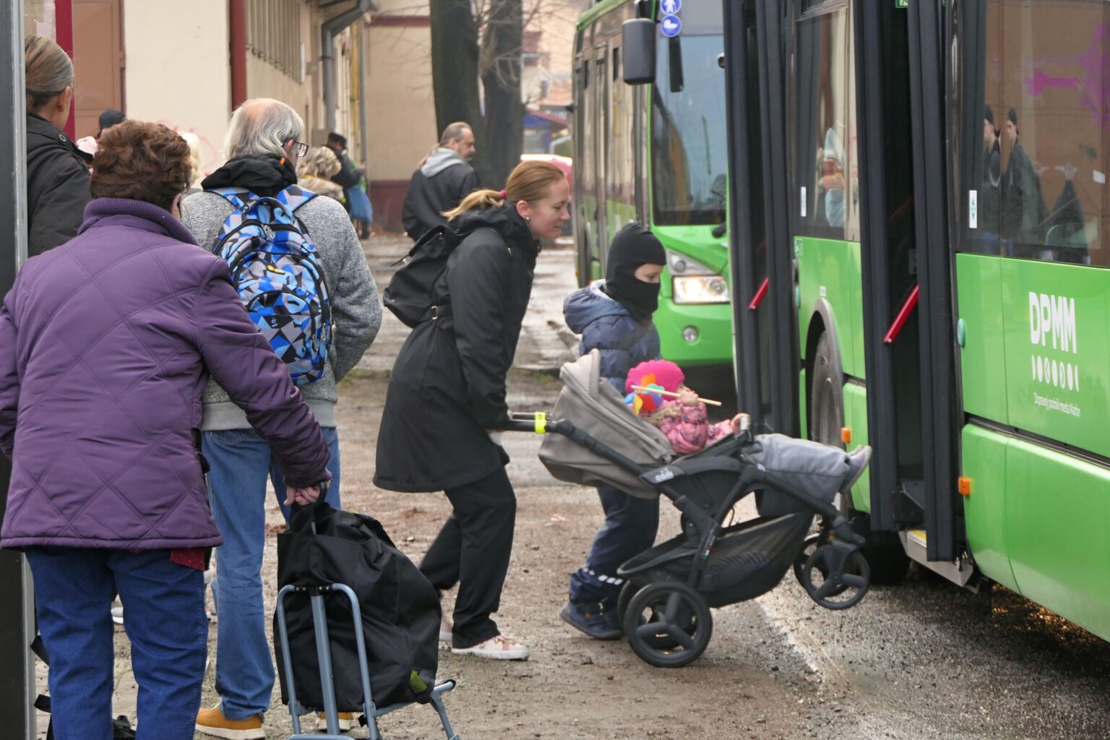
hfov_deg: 14.9
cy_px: 370
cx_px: 555
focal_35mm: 138
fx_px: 4255
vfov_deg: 9.9
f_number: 4.2
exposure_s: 1/125
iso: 320
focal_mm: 50.3
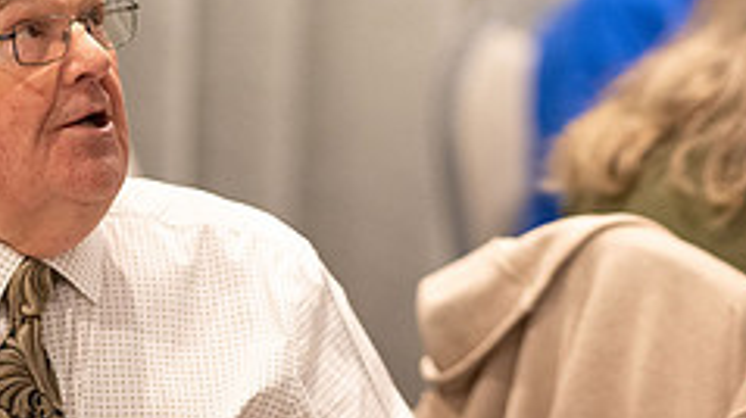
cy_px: -145
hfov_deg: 8.1
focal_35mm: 267
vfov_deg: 4.5
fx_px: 5277
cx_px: 599
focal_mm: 105
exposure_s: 1/500
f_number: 1.4
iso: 3200
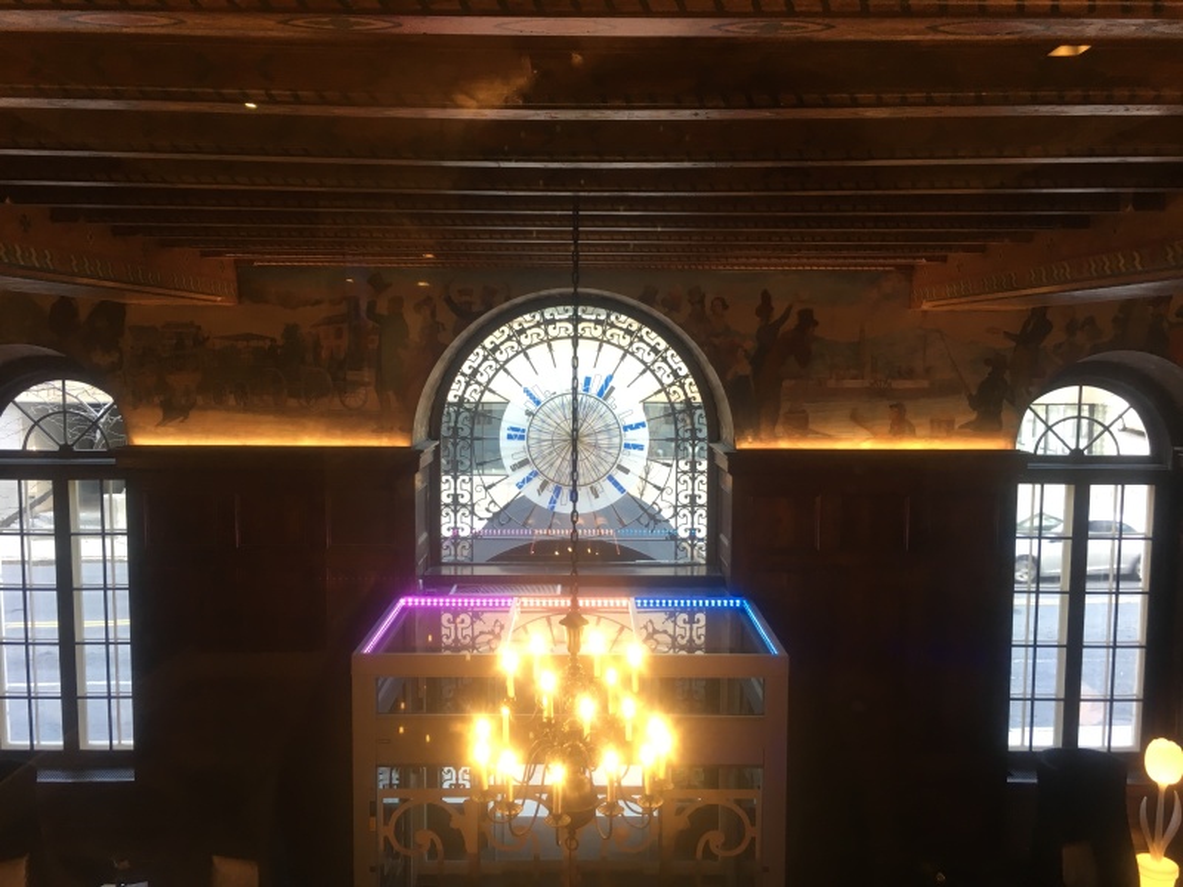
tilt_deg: -5.0
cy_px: 444
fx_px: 991
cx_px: 592
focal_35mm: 29
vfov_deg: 48.2
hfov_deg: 61.7
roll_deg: -0.3
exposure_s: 1/30
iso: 64
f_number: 2.2
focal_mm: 4.15
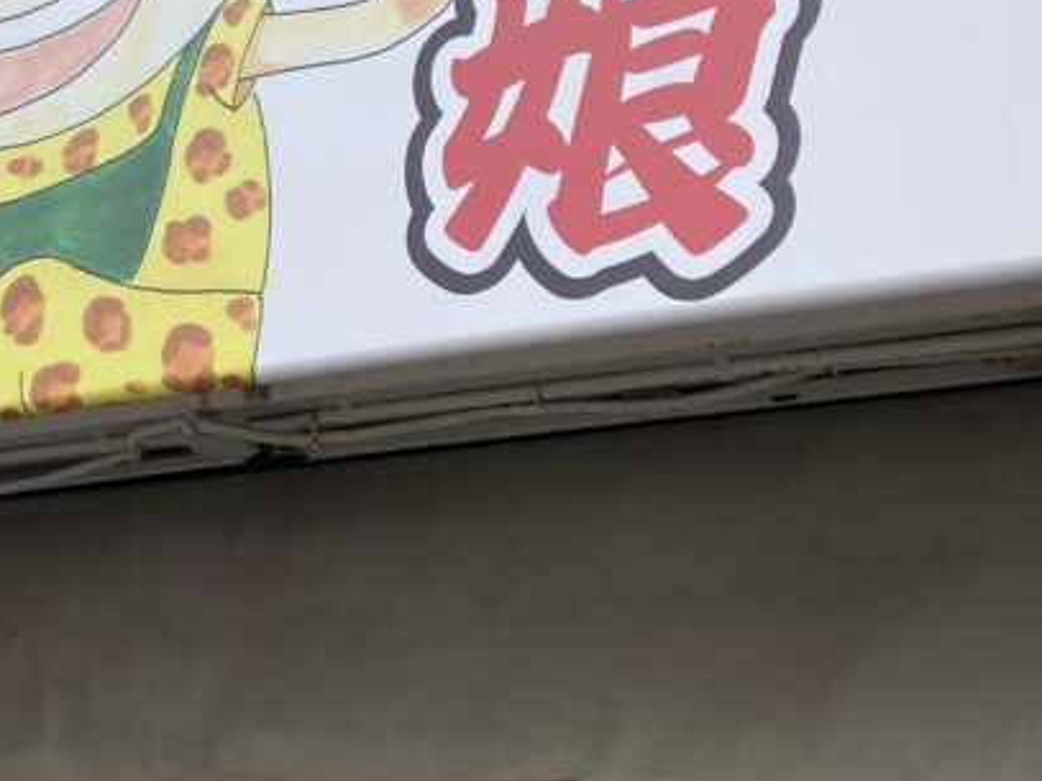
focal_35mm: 88
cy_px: 679
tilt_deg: +10.7
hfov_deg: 20.7
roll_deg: -7.8
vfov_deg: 16.6
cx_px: -228
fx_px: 2648
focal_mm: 3.99
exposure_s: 1/592
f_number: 1.8
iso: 20
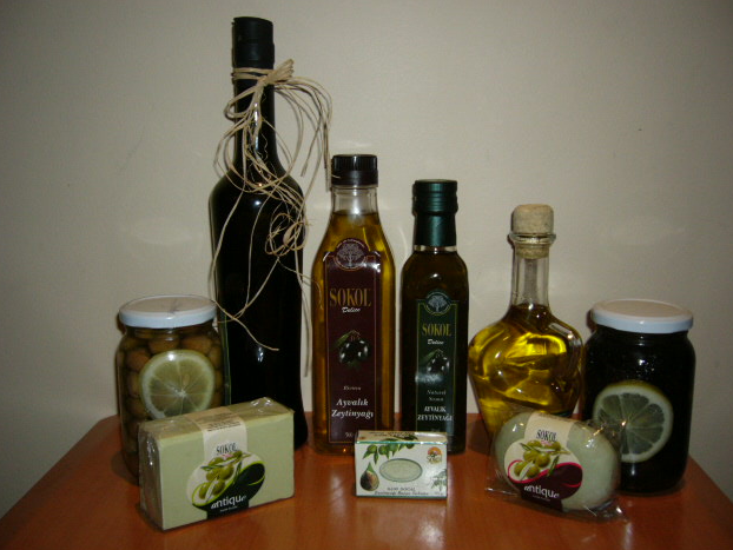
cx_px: 371
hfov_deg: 51.3
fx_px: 763
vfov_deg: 39.7
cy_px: 272
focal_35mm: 36
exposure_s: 1/20
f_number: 2.8
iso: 100
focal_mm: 5.8
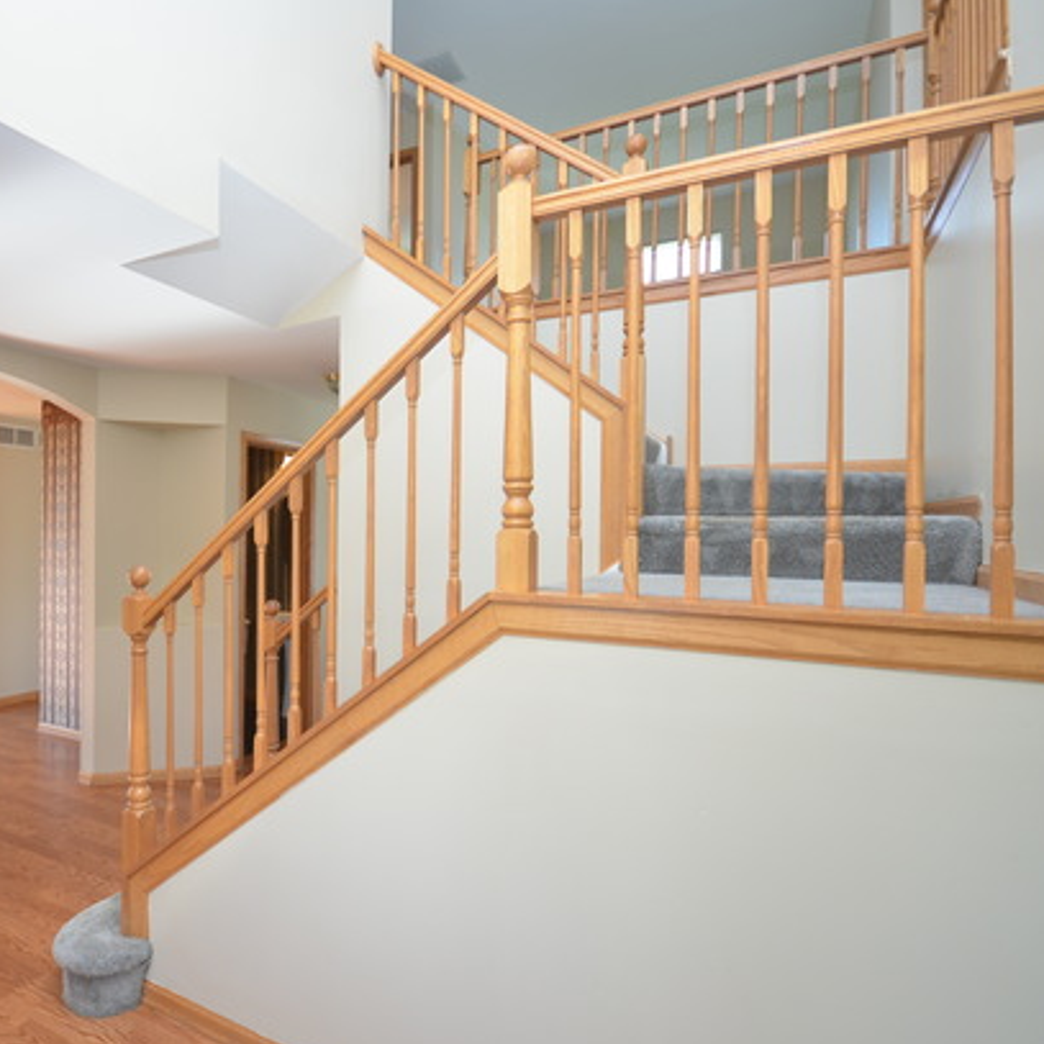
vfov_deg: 74.8
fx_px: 682
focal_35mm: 20
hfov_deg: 72.4
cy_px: 534
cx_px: 341
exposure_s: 1/60
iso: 400
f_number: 4
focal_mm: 10
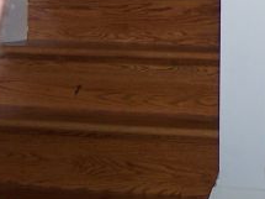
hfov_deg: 13.2
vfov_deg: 9.7
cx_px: 335
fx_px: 1109
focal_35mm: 145
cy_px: -167
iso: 100
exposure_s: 1/60
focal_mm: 8
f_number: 2.8
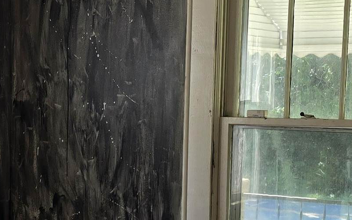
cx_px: 22
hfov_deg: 21.7
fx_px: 892
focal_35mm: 93
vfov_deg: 14.0
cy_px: 179
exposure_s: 1/180
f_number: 1.7
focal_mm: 6.3
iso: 50
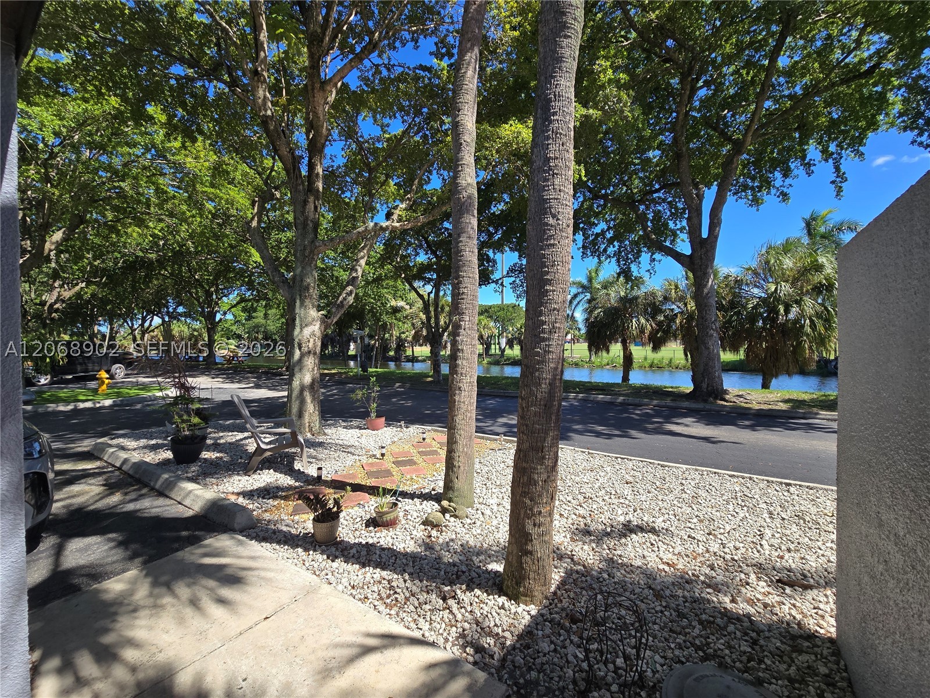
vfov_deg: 89.9
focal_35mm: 13
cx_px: 465
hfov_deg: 106.2
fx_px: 349
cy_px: 349
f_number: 2.2
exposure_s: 1/1248
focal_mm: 2.2
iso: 50
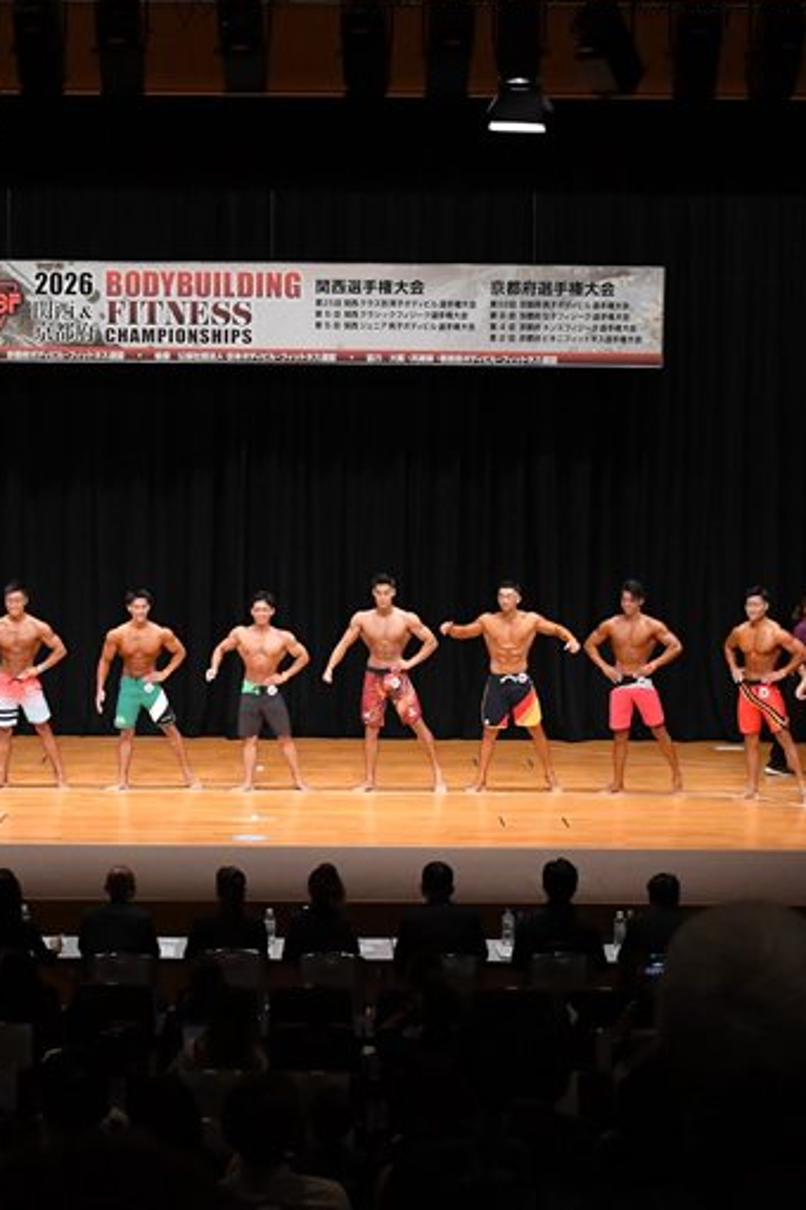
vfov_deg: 25.7
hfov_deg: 17.2
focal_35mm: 79
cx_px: 298
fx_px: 2653
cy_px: 607
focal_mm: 35
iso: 4000
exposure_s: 1/400
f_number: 5.6
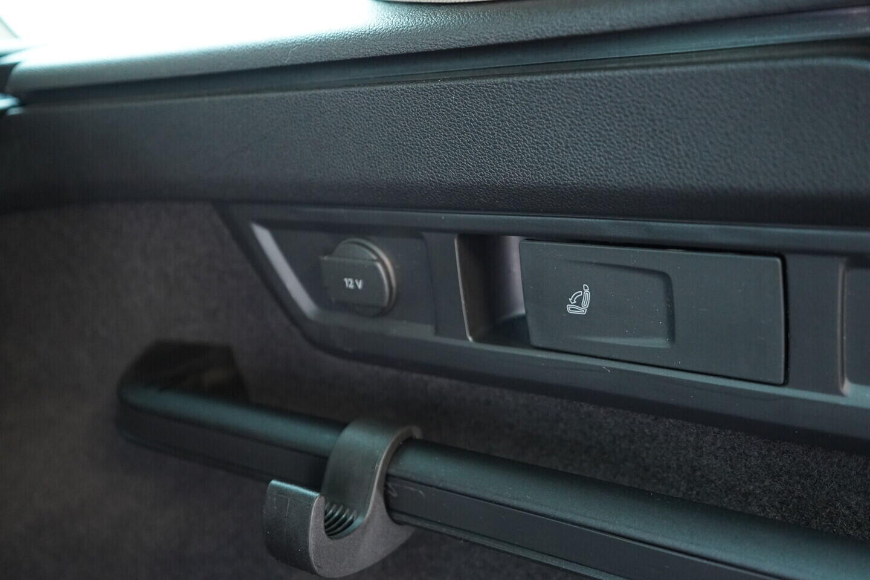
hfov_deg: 53.1
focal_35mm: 36
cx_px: 435
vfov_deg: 36.9
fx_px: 870
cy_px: 290
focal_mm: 24
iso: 2000
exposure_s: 1/40
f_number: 2.8
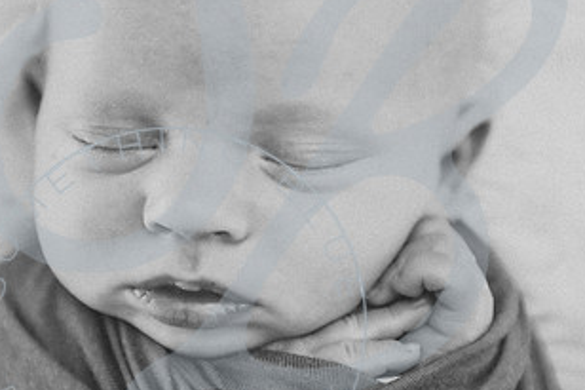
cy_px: 163
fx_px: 2144
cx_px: 266
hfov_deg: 15.5
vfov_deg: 10.4
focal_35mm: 132
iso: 100
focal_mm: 70
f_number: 2.8
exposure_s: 1/125
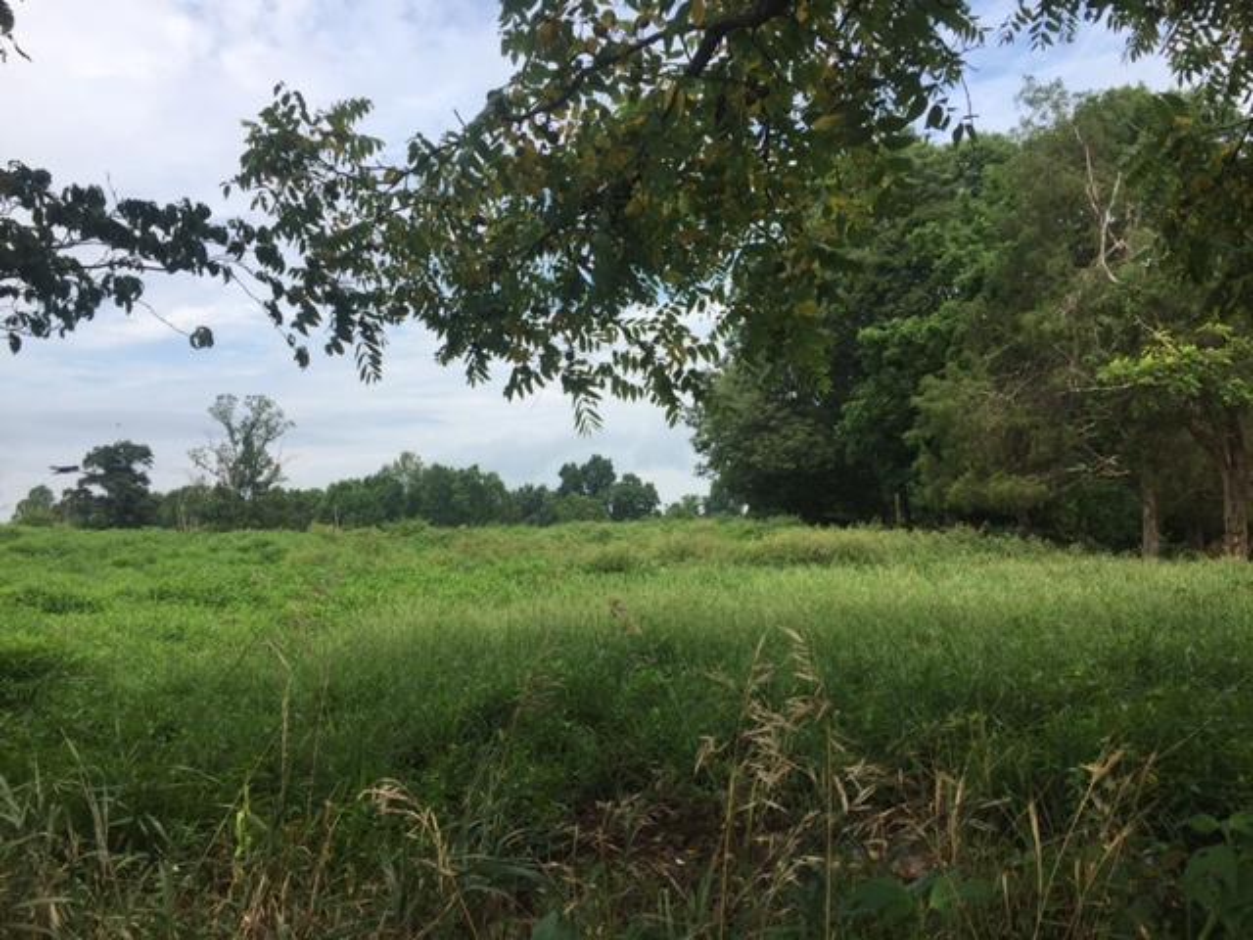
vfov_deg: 48.2
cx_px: 626
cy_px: 470
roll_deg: +0.6
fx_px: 1050
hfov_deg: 61.7
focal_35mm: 29
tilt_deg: +4.3
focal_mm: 4.15
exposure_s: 1/1319
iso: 32
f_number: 2.2
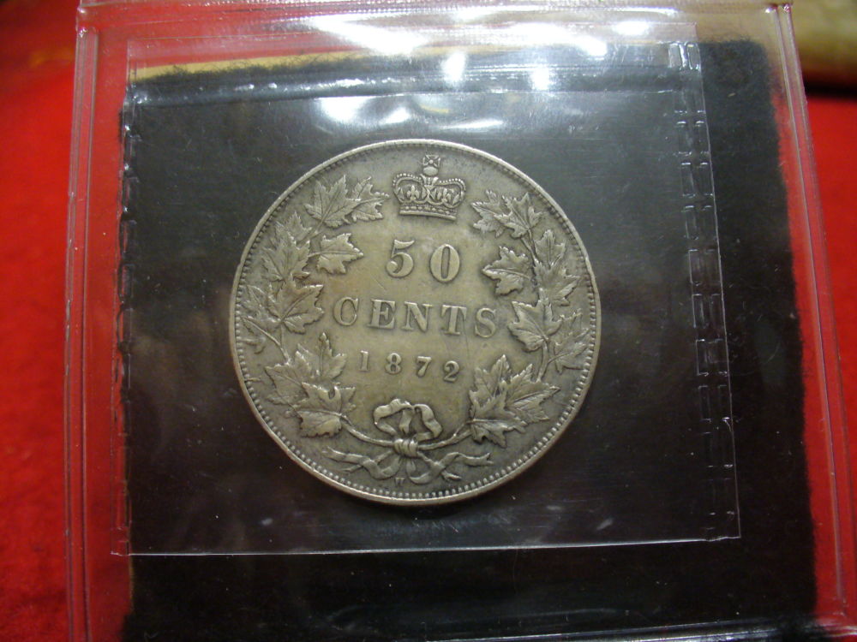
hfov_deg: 50.1
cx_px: 428
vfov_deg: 38.7
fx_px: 916
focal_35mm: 37
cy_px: 321
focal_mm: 6.1
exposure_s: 1/25
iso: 200
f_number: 2.8
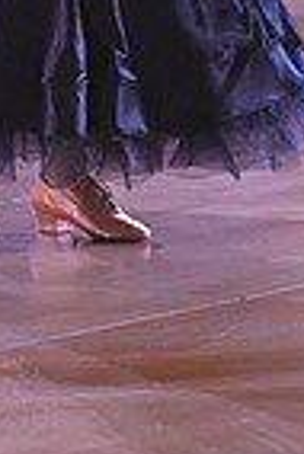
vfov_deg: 4.3
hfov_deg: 2.9
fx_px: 5989
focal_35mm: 474
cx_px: -82
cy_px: -285
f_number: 5
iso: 3200
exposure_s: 1/320
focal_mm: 116
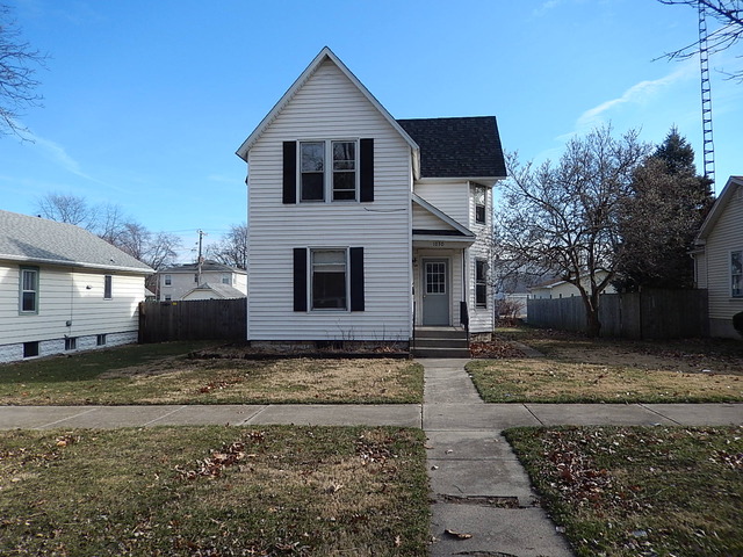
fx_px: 537
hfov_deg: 69.4
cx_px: 372
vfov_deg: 54.9
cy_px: 278
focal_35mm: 25
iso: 125
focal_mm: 4.5
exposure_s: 1/1000
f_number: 3.4
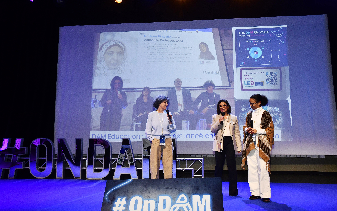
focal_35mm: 37
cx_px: 168
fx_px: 340
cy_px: 104
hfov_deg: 52.7
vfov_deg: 34.4
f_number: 5.6
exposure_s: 1/160
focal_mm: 24
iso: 1250
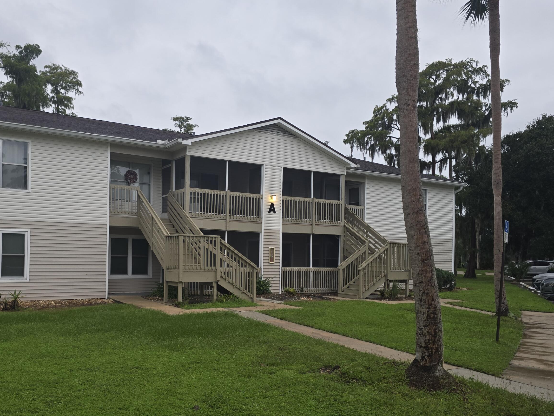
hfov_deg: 59.4
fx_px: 480
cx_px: 218
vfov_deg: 46.6
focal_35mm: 30
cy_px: 248
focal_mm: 6.3
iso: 64
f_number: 1.7
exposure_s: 1/180
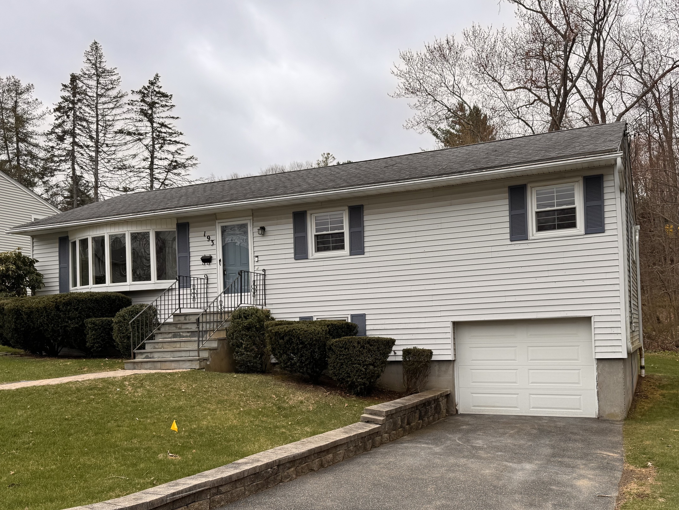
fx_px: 628
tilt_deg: +0.7
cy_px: 313
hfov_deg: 56.5
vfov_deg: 43.9
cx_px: 401
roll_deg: +1.8
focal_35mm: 32
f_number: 1.78
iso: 80
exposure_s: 1/2959
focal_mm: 6.76
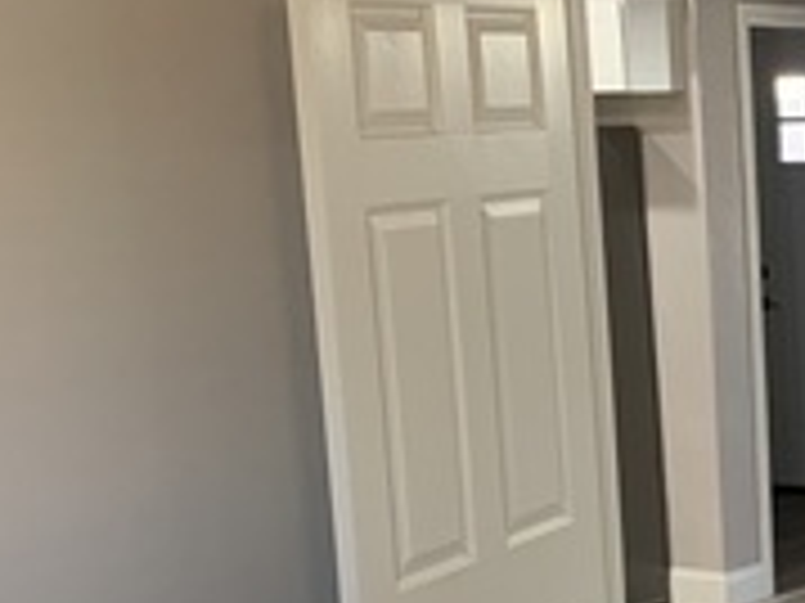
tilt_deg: -9.7
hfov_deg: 19.1
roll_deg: +1.6
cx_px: 960
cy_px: 495
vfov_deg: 15.1
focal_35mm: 97
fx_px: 2254
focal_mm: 4.25
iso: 160
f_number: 1.8
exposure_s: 1/60
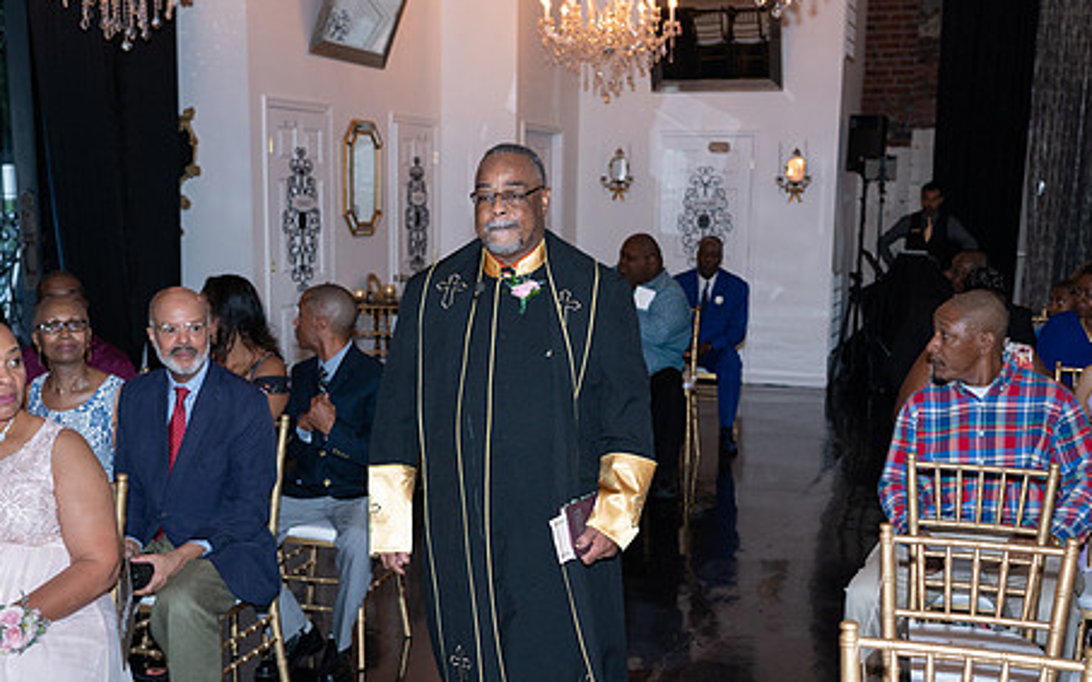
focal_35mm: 47
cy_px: 461
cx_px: 533
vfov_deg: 27.2
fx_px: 1399
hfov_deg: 42.6
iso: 2000
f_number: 4
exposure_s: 1/200
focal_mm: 36
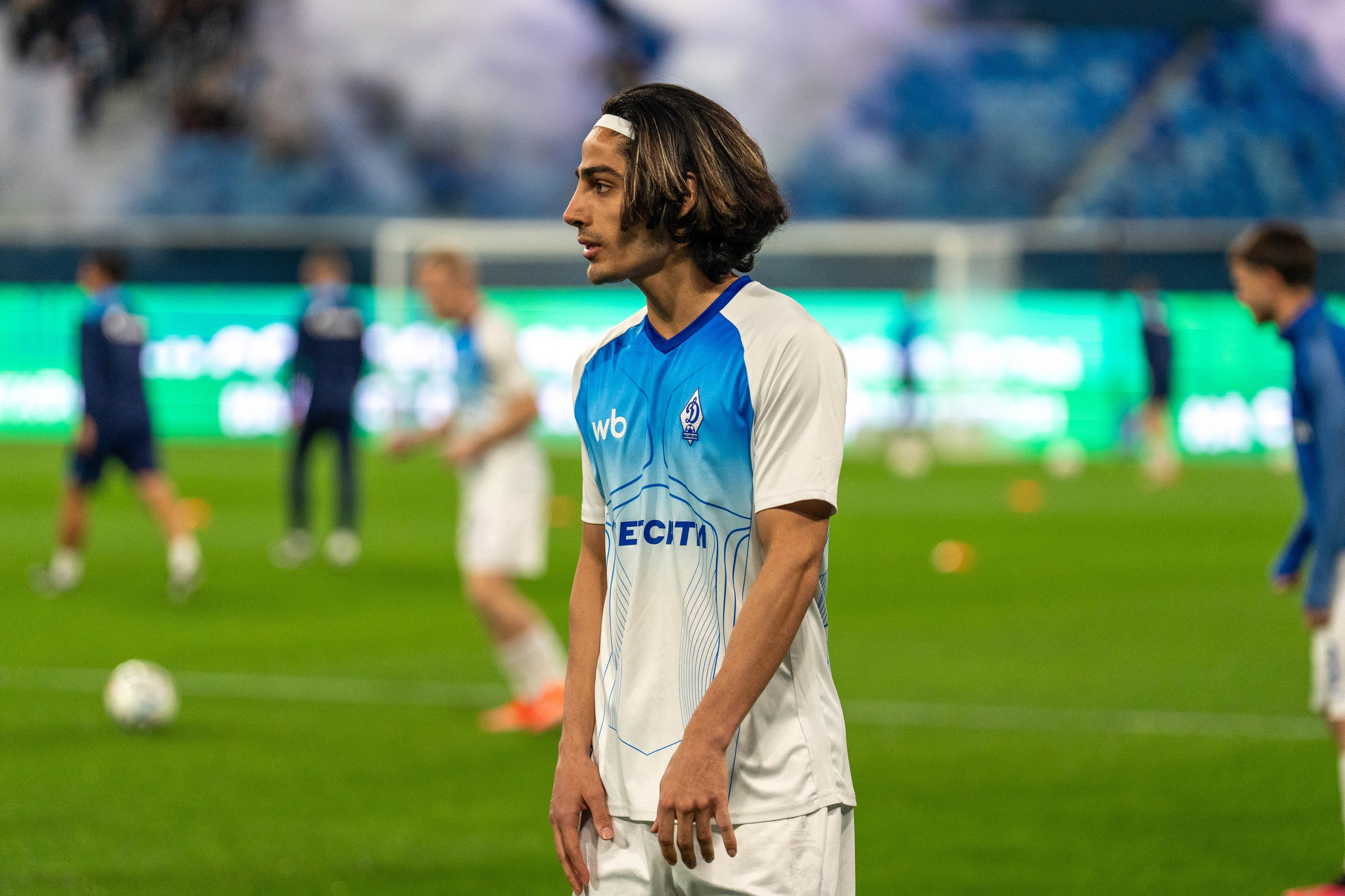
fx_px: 6885
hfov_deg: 11.2
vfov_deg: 7.4
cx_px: 677
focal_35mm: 184
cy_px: 488
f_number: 2.8
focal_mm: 155
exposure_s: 1/1000
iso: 2000
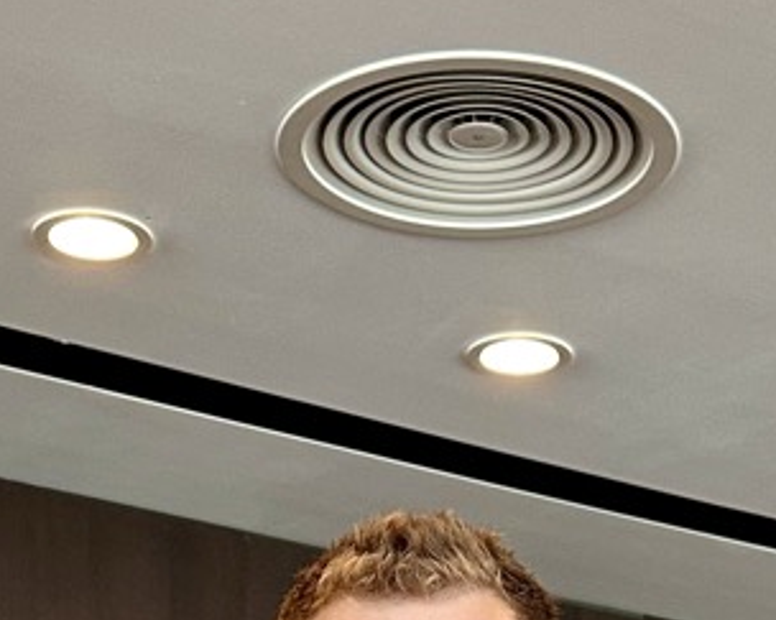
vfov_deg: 12.5
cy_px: 1263
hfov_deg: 17.8
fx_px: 2480
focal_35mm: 108
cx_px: 452
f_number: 1.78
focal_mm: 6.86
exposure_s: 1/100
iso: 200
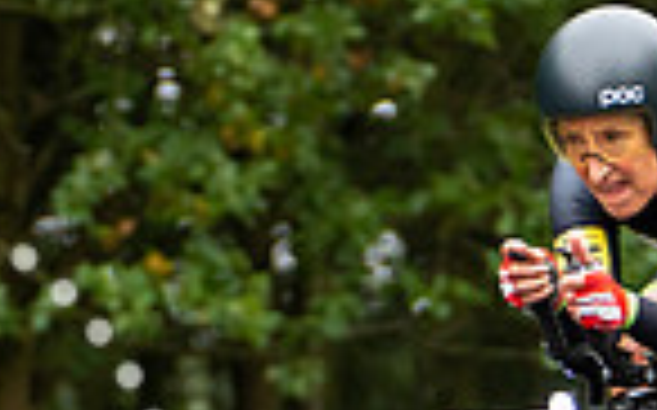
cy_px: 506
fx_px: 10055
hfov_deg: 3.7
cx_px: 767
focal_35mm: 562
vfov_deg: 2.3
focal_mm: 107
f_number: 2.8
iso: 1250
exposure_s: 1/1250
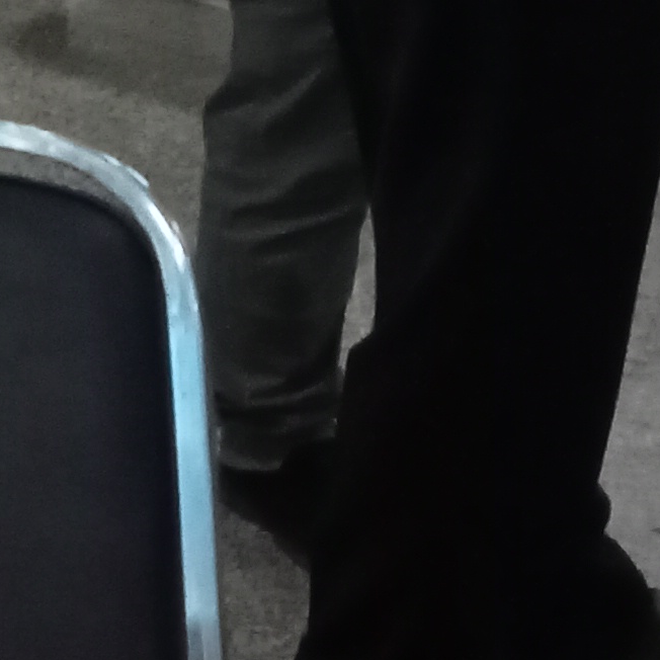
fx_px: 3408
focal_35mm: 158
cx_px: -1351
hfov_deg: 8.9
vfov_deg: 10.5
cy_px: -429
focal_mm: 3.46
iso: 1045
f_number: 2.2
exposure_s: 1/33.3
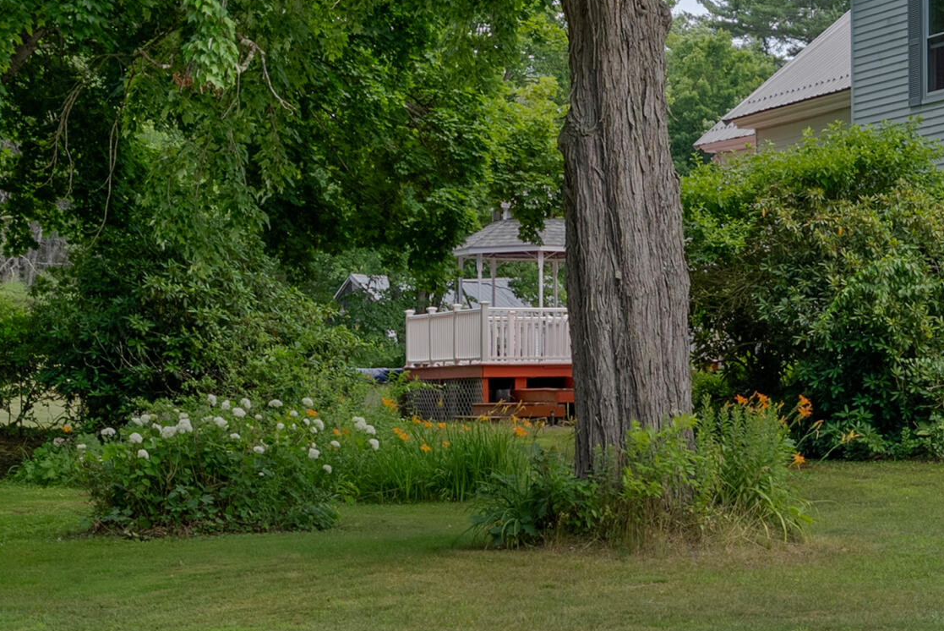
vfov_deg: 14.5
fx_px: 2466
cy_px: 131
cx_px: 1126
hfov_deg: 20.3
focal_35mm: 94
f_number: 8
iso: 320
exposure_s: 1/320
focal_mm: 35
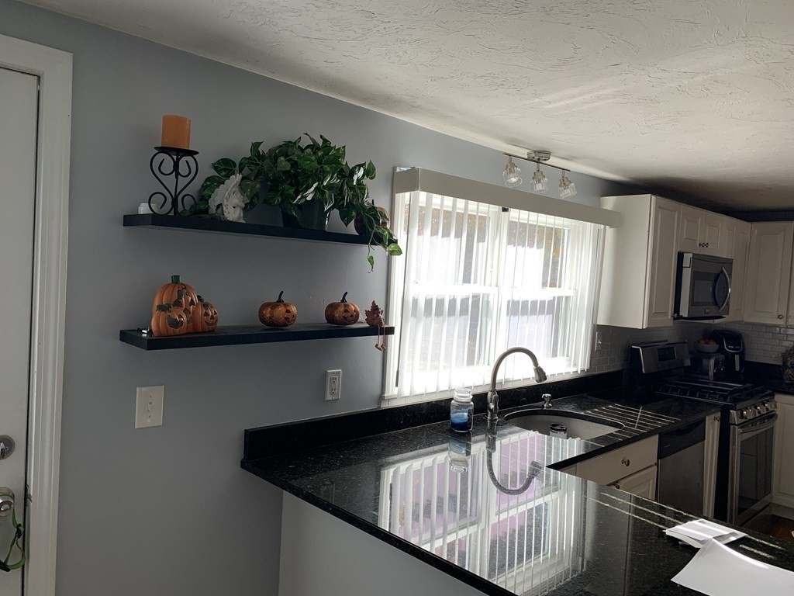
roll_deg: -2.8
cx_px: 397
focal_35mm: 26
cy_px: 298
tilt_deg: -1.6
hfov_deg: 67.3
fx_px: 596
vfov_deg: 53.1
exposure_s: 1/121
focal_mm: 4.25
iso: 32
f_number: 1.8
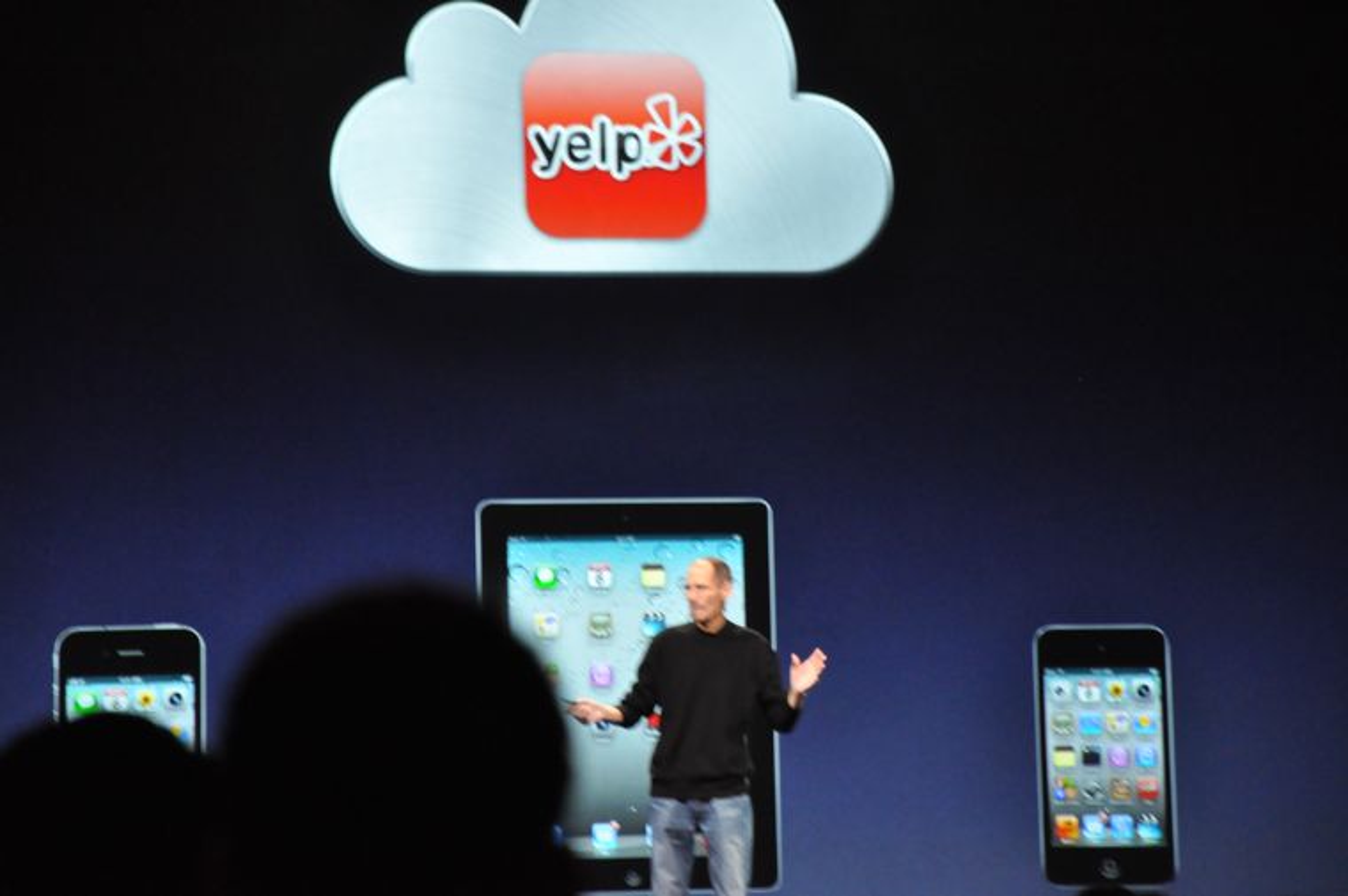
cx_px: 674
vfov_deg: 8.7
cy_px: 448
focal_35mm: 158
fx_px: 5891
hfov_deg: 13.1
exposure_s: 1/30
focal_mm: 105
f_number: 5.6
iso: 1800
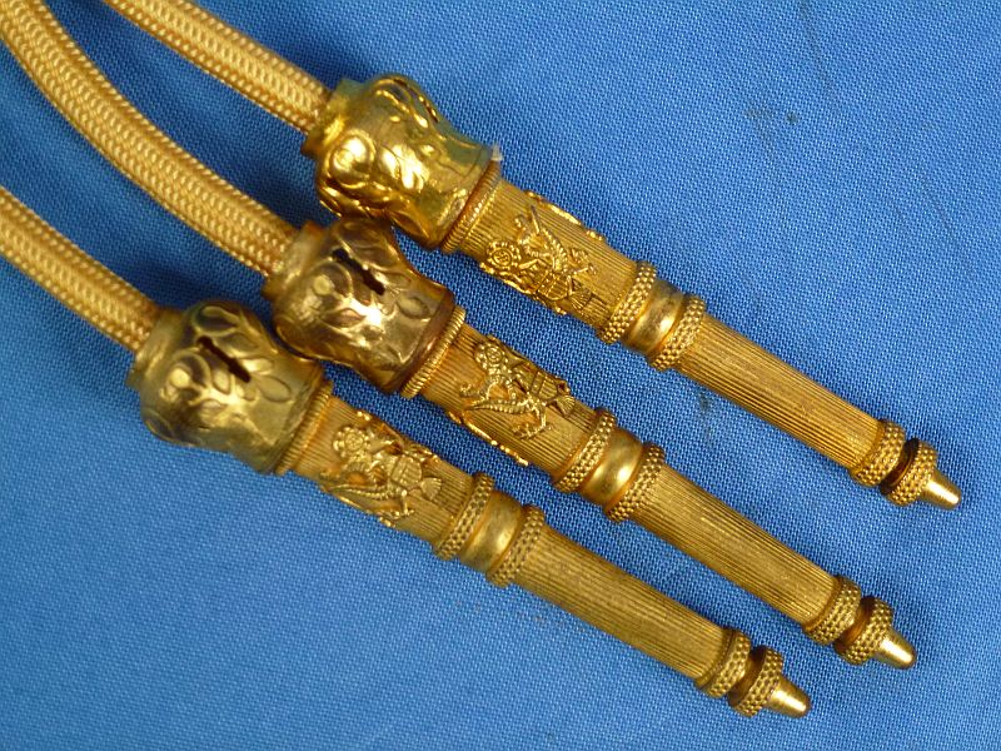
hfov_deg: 29.8
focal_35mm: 65
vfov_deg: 22.6
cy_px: 376
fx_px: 1880
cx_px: 500
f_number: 4.6
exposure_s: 1/80
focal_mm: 11.7
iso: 320
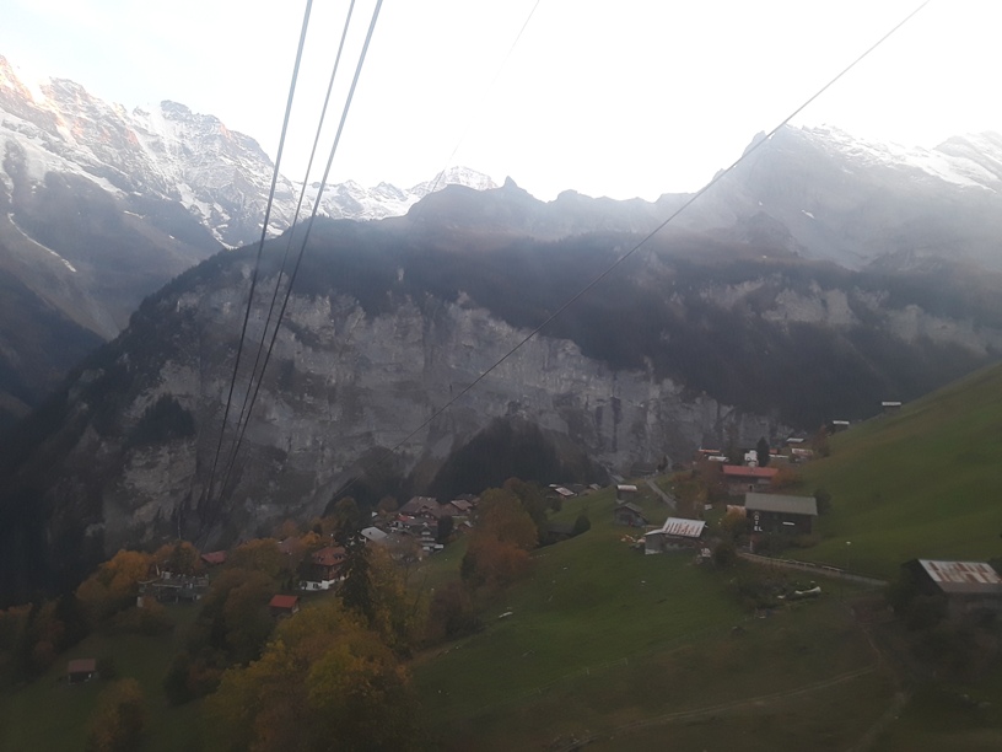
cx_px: 501
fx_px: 810
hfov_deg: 63.4
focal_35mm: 28
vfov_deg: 49.7
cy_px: 376
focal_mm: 2.9
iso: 80
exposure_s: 1/30
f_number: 1.9
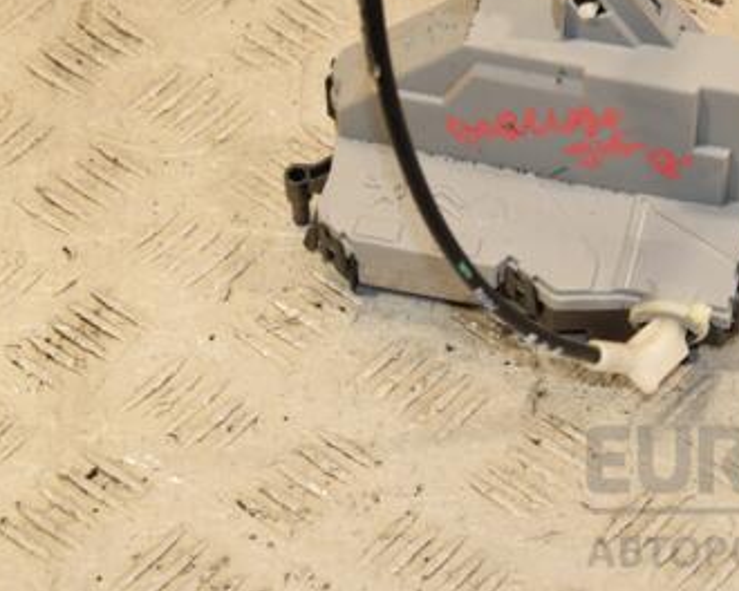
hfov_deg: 14.4
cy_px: 161
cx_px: 544
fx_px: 2909
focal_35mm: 133
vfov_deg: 11.6
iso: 800
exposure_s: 1/200
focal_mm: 52
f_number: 8
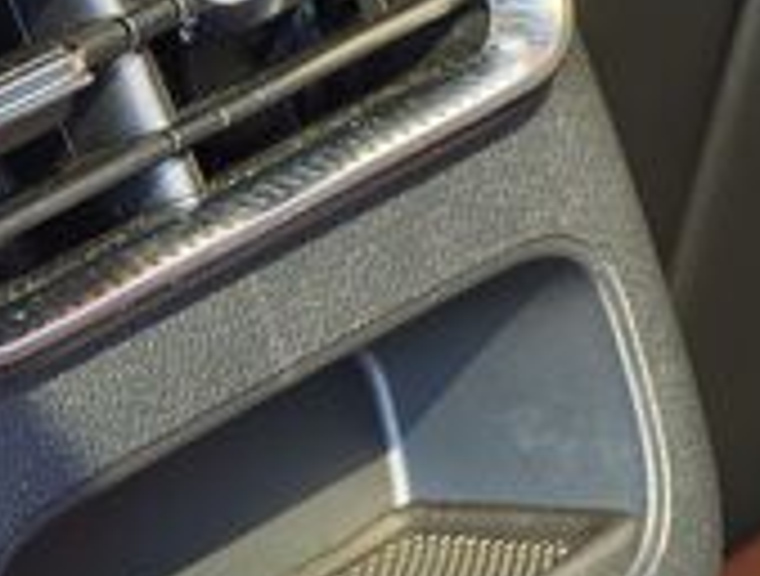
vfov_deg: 4.7
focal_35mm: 321
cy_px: 0
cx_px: 85
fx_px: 7073
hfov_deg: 6.1
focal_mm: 26.5
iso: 64
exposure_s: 1/50
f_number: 2.96
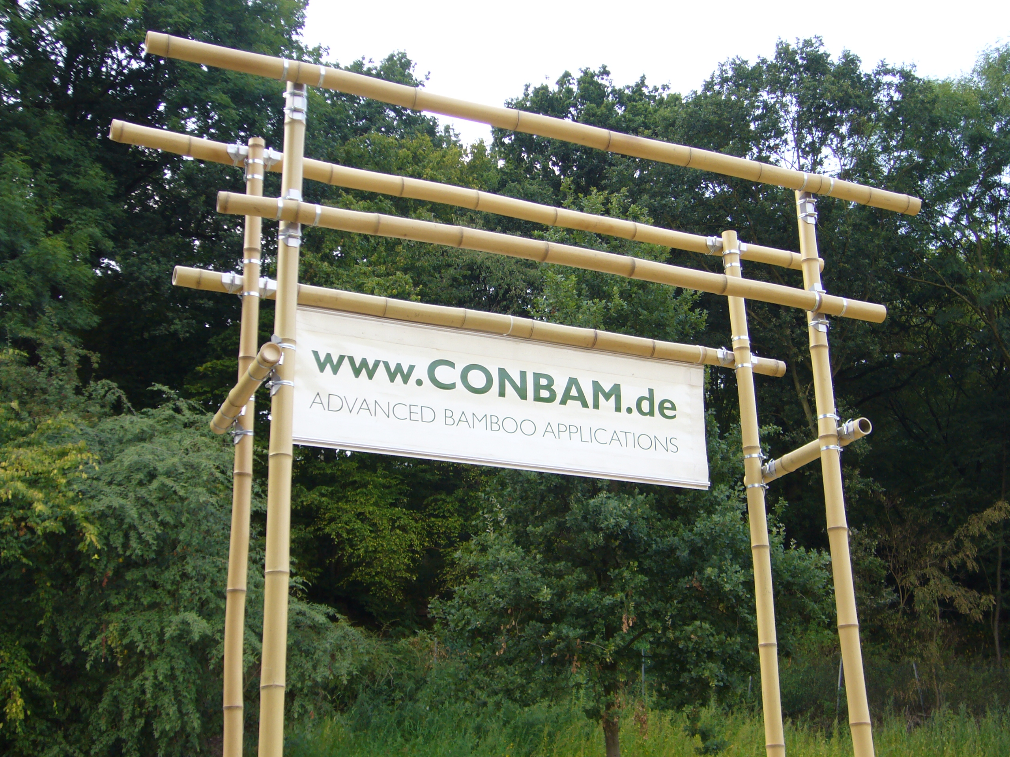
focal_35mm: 50
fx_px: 1459
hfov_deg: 38.2
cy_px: 378
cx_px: 505
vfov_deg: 29.1
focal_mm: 8.3
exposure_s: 1/80
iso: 80
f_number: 3.3
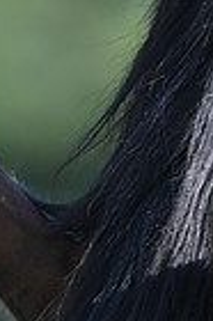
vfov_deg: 1.8
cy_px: 626
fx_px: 9982
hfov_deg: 1.2
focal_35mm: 1122
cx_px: 271
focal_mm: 180
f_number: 3.5
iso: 280
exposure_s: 1/1250
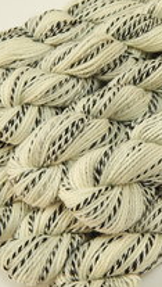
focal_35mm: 70
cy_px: 155
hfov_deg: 17.2
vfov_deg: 30.1
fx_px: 533
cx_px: 122
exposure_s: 1/25
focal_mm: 6.8
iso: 125
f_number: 3.4
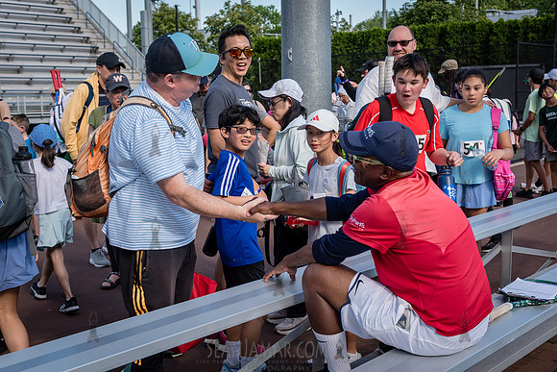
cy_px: 186
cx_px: 278
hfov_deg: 43.6
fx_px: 696
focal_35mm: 45
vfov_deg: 29.9
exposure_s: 1/400
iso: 200
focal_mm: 45
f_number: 5
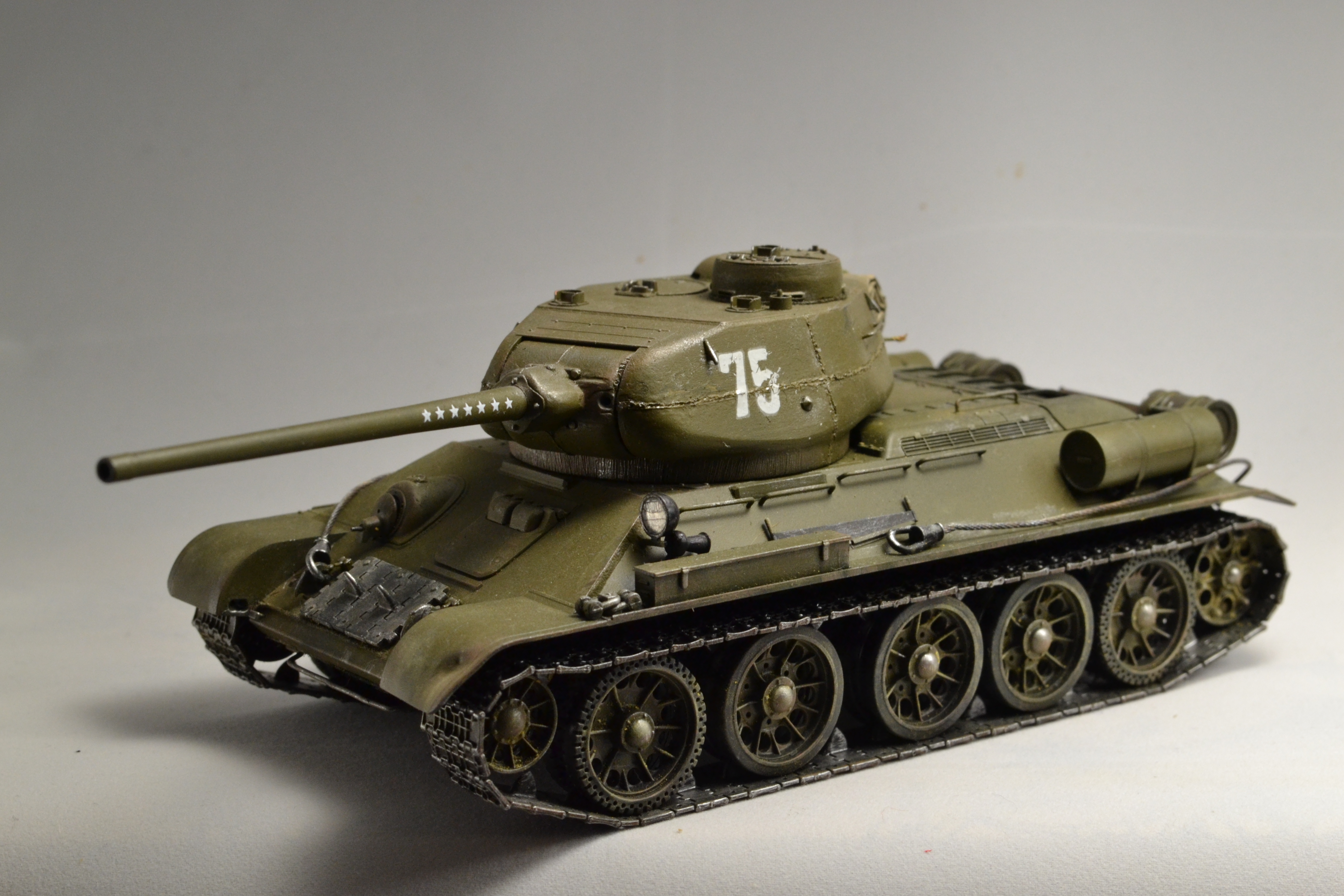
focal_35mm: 69
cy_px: 448
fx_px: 2576
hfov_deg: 29.2
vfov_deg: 19.7
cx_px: 672
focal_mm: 46
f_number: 11
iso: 1000
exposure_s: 1/30
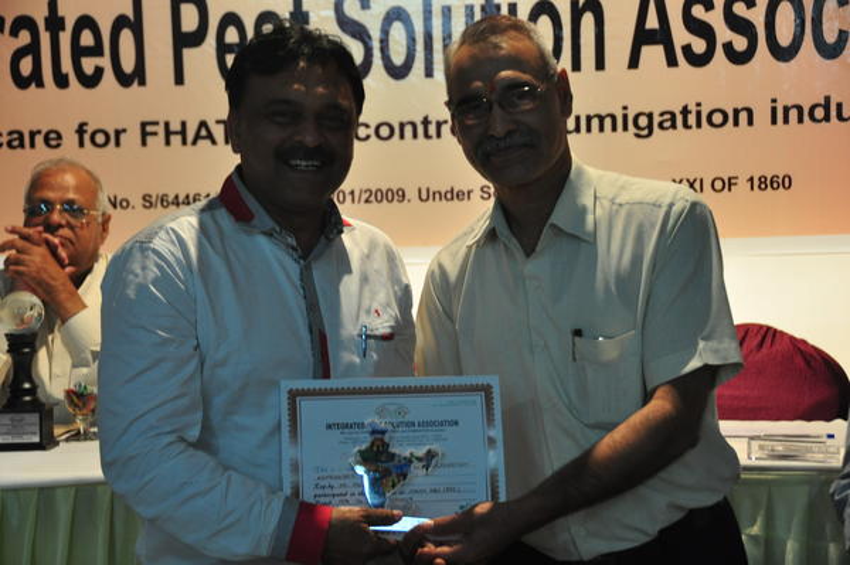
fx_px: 1982
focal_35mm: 84
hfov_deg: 24.2
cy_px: 282
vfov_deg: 16.2
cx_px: 425
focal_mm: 56
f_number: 5
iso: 800
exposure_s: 1/50
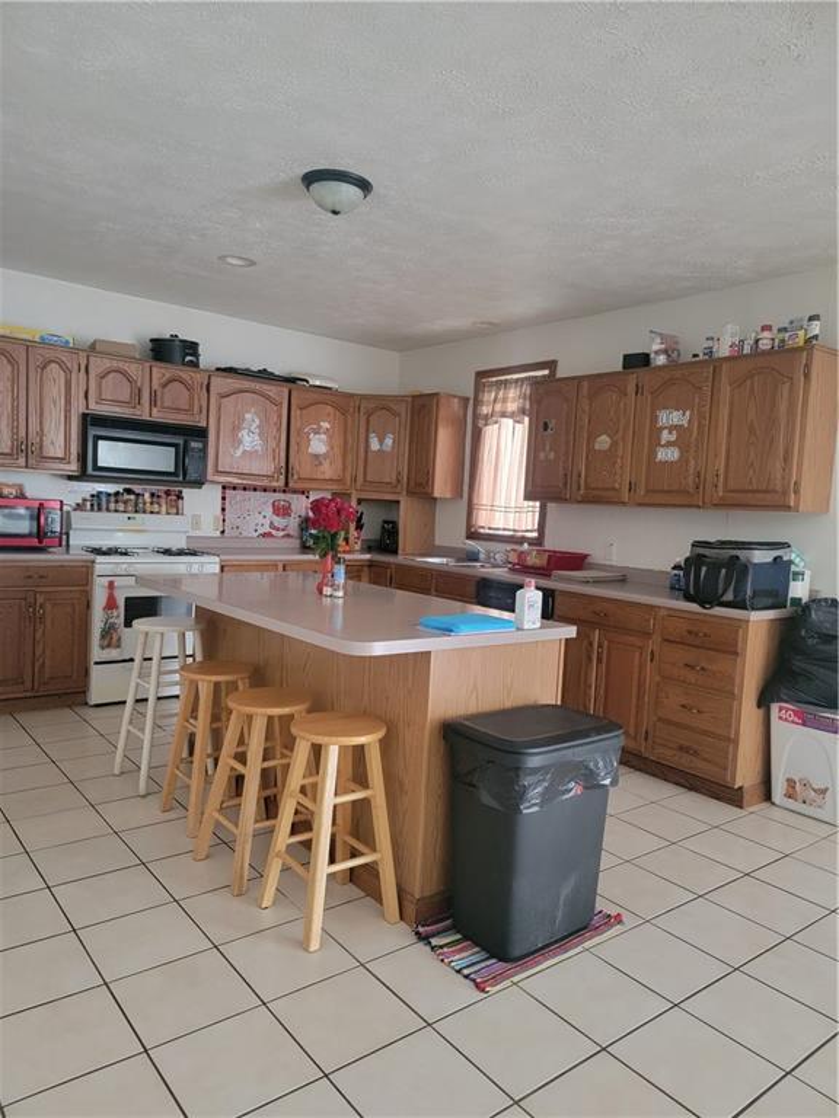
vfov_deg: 71.6
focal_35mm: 24
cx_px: 420
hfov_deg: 56.8
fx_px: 776
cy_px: 559
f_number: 1.8
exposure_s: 1/40
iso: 640
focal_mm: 6.7
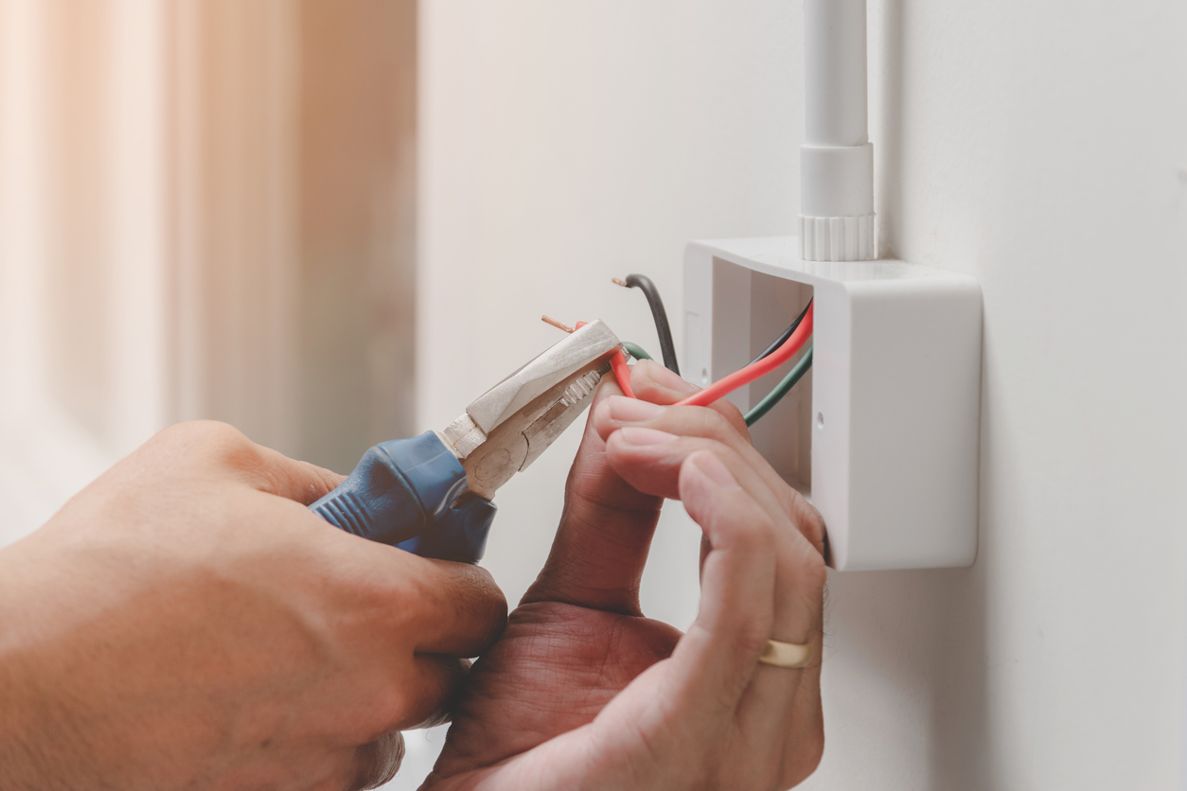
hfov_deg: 19.5
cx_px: 594
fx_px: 3462
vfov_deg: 13.0
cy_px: 396
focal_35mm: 105
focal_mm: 70
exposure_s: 1/60
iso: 400
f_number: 4
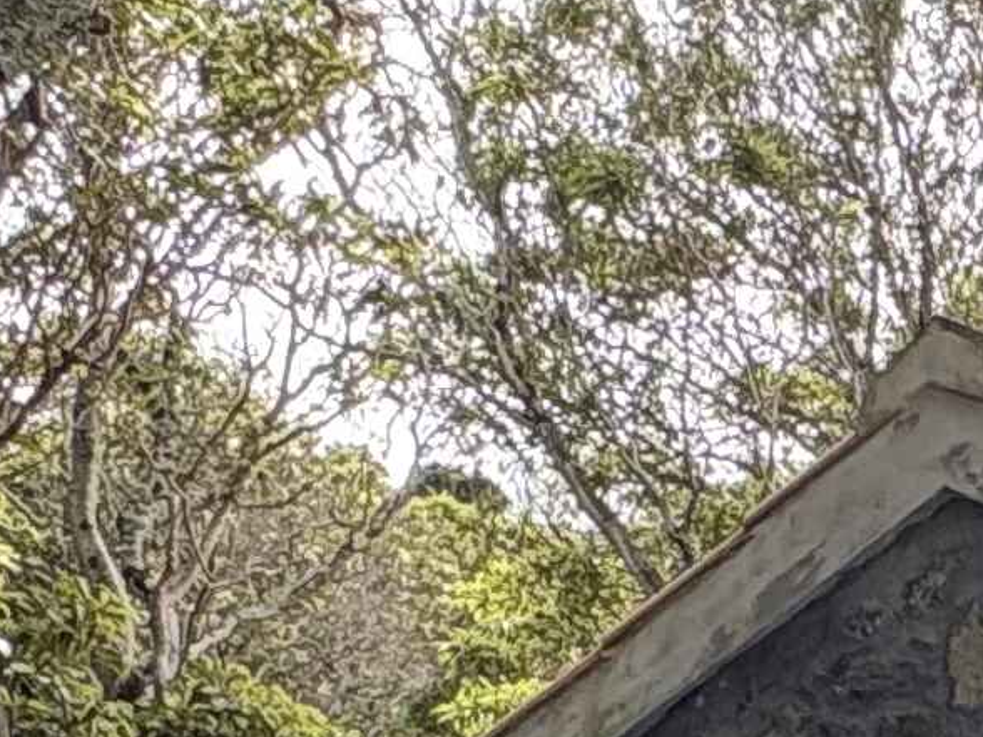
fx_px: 2726
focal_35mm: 96
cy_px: 1573
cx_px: 1749
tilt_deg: +4.9
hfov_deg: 17.0
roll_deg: -0.9
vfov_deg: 12.9
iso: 64
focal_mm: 2.22
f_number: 2.2
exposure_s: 1/307
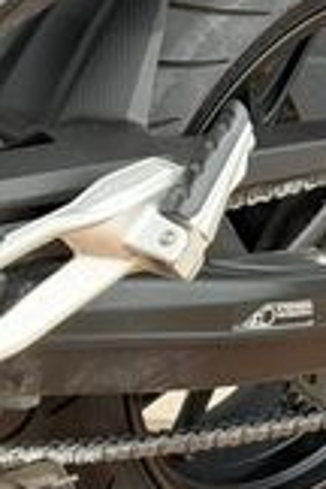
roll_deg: +1.3
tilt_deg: -20.2
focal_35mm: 197
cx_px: -341
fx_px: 2676
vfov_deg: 10.4
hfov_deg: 6.7
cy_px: 205
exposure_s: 1/390
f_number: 1.78
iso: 80
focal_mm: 6.76
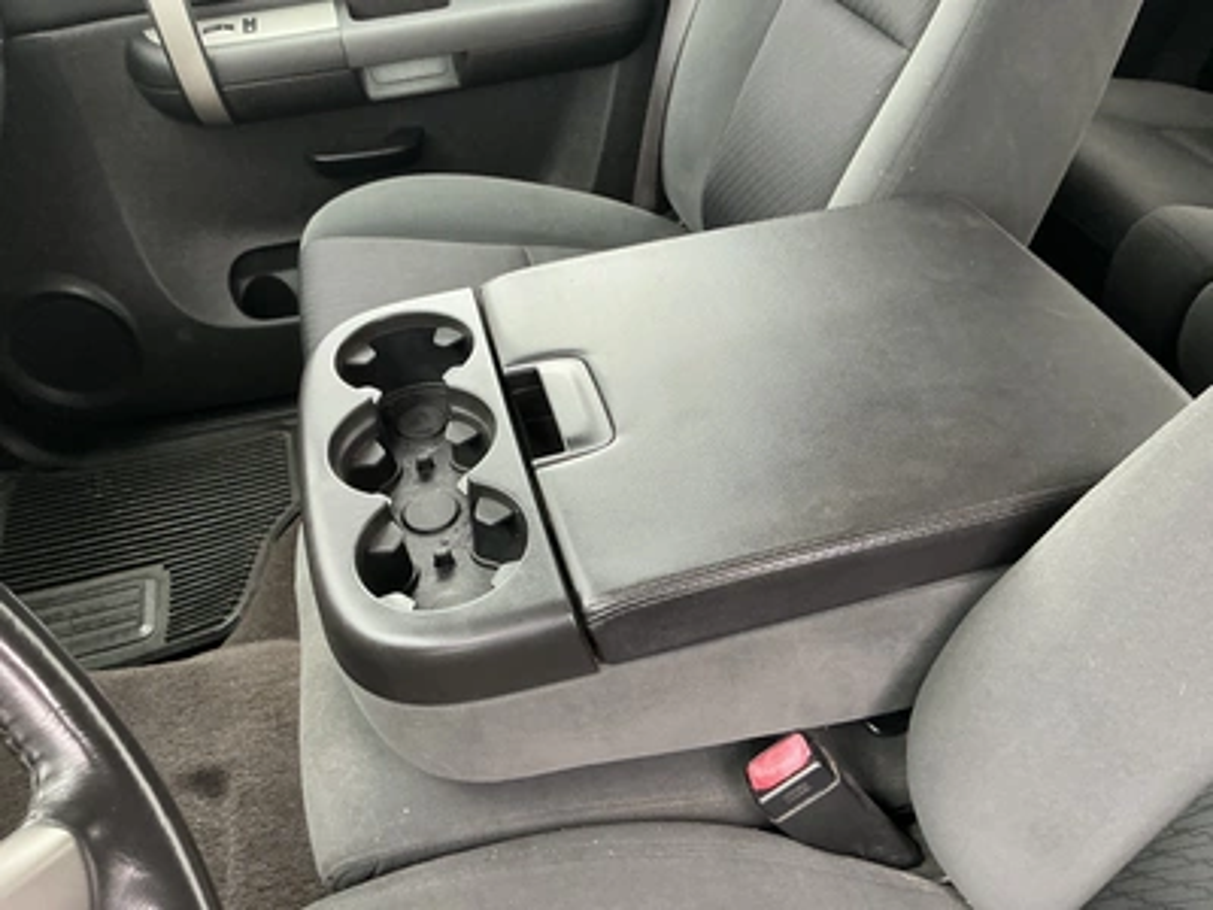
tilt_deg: -42.9
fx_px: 981
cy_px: 455
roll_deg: +3.6
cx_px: 606
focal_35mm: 28
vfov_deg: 49.7
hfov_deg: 63.4
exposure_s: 1/60
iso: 125
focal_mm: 3
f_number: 1.8
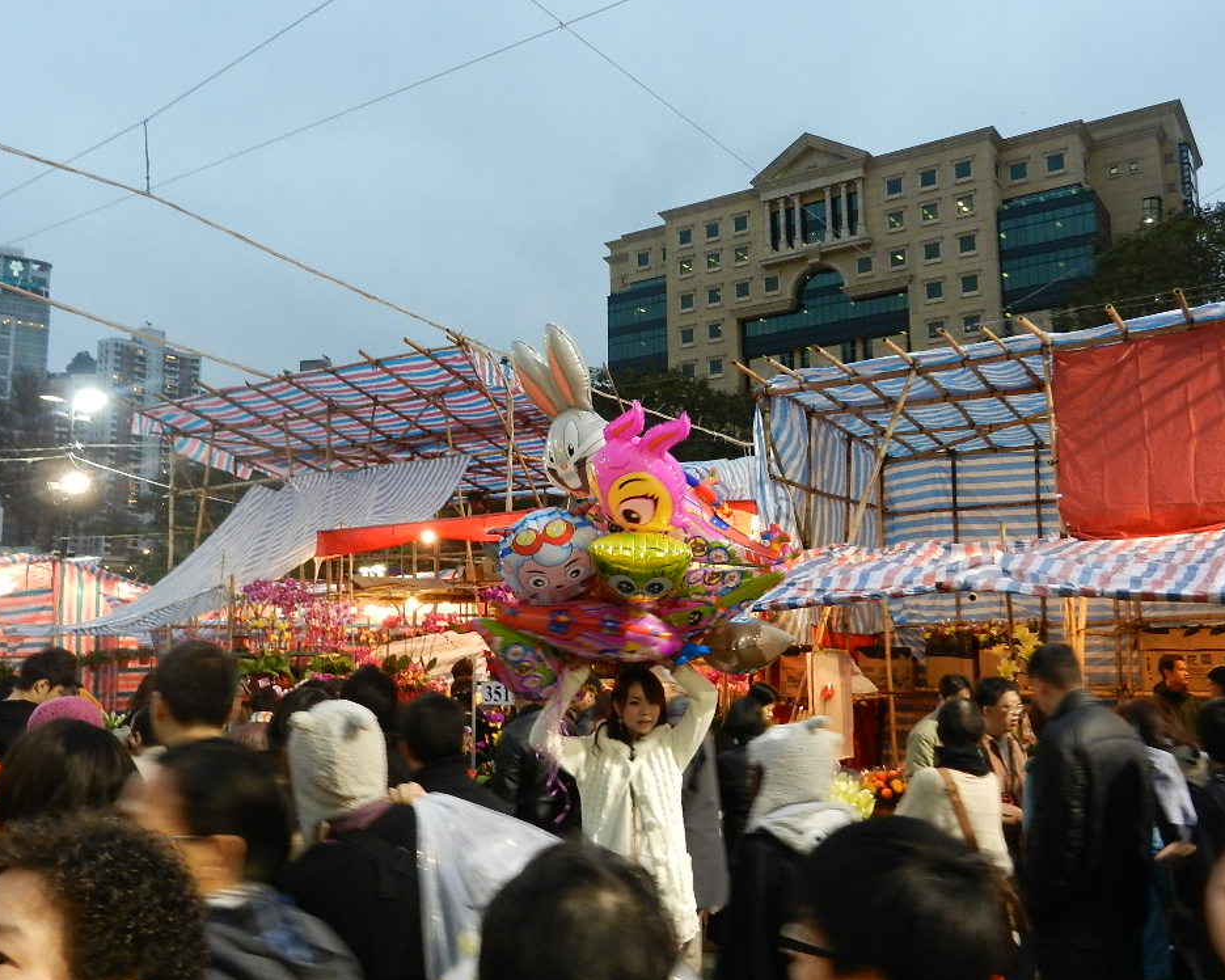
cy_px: 482
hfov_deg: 57.2
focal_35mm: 31
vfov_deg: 47.1
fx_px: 1124
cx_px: 641
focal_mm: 5.1
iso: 400
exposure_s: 1/20
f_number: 3.6
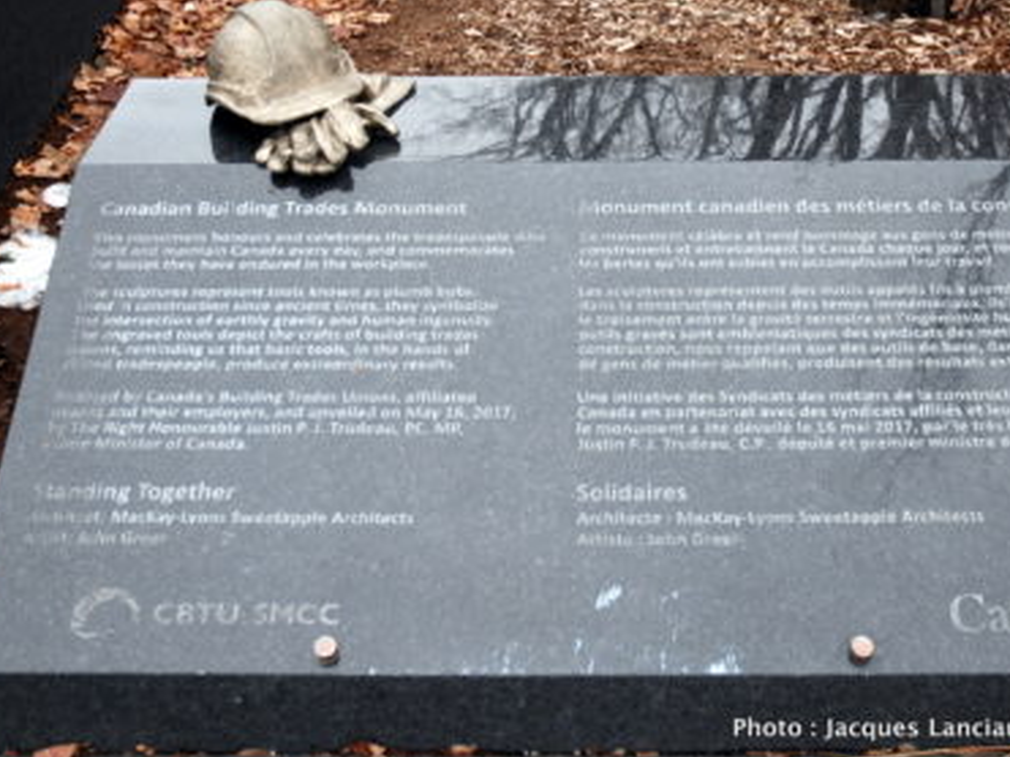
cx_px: 599
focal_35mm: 49
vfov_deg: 29.8
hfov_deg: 39.0
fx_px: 1419
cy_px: 313
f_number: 4.5
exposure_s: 1/80
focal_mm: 25
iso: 100
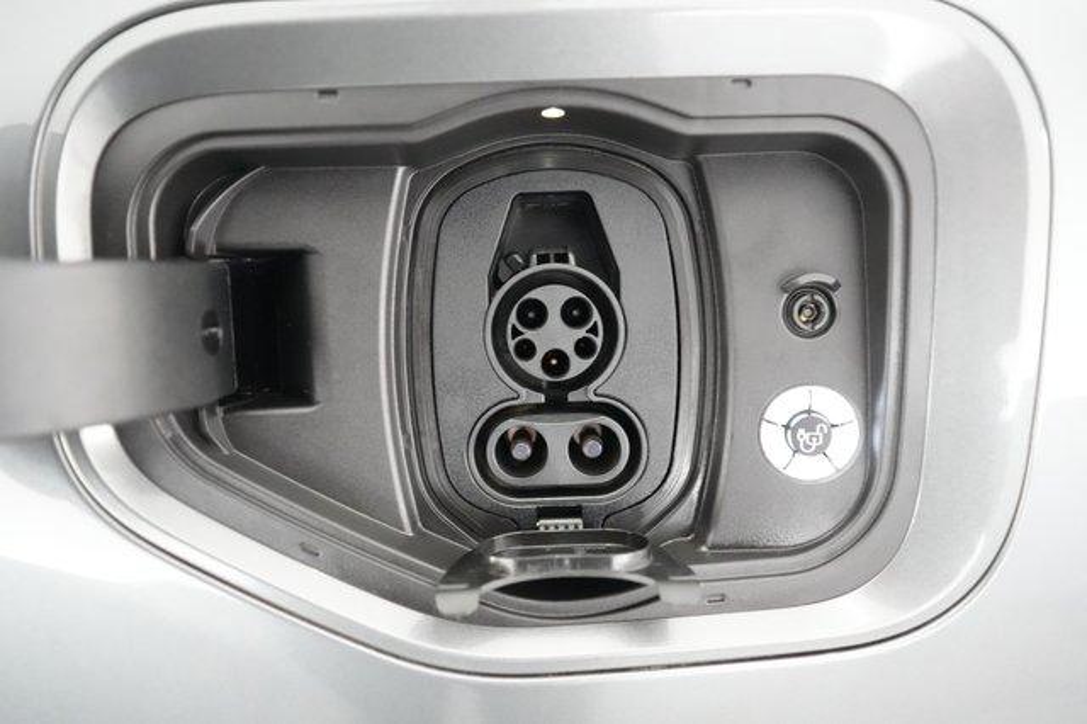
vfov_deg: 51.2
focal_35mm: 25
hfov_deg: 71.5
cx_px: 544
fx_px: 754
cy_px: 362
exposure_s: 1/60
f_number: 2.8
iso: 12800
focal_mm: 25
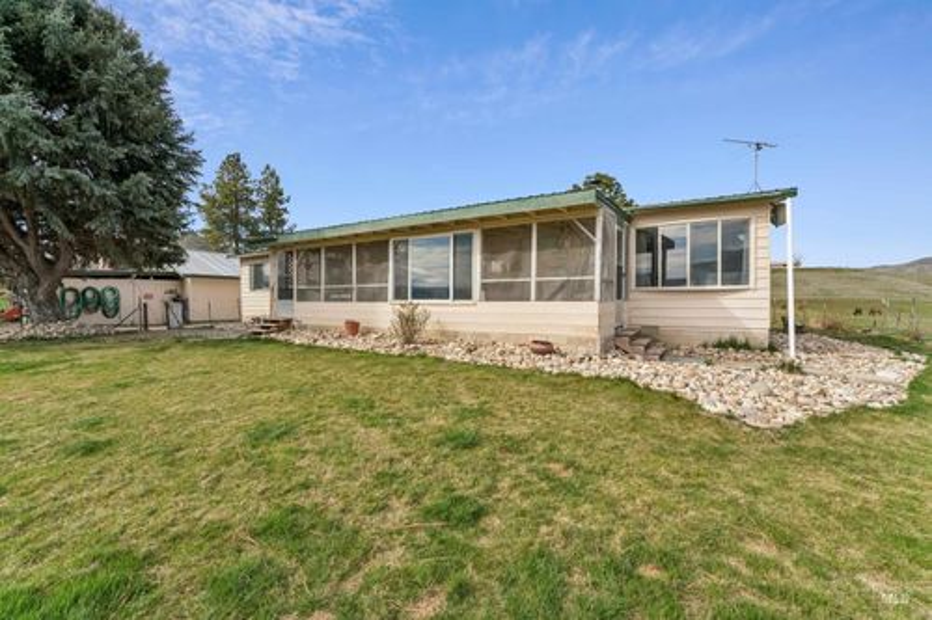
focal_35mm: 16
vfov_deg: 75.5
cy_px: 310
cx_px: 466
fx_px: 401
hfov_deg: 98.6
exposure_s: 1/400
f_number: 13
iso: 400
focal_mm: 15.5
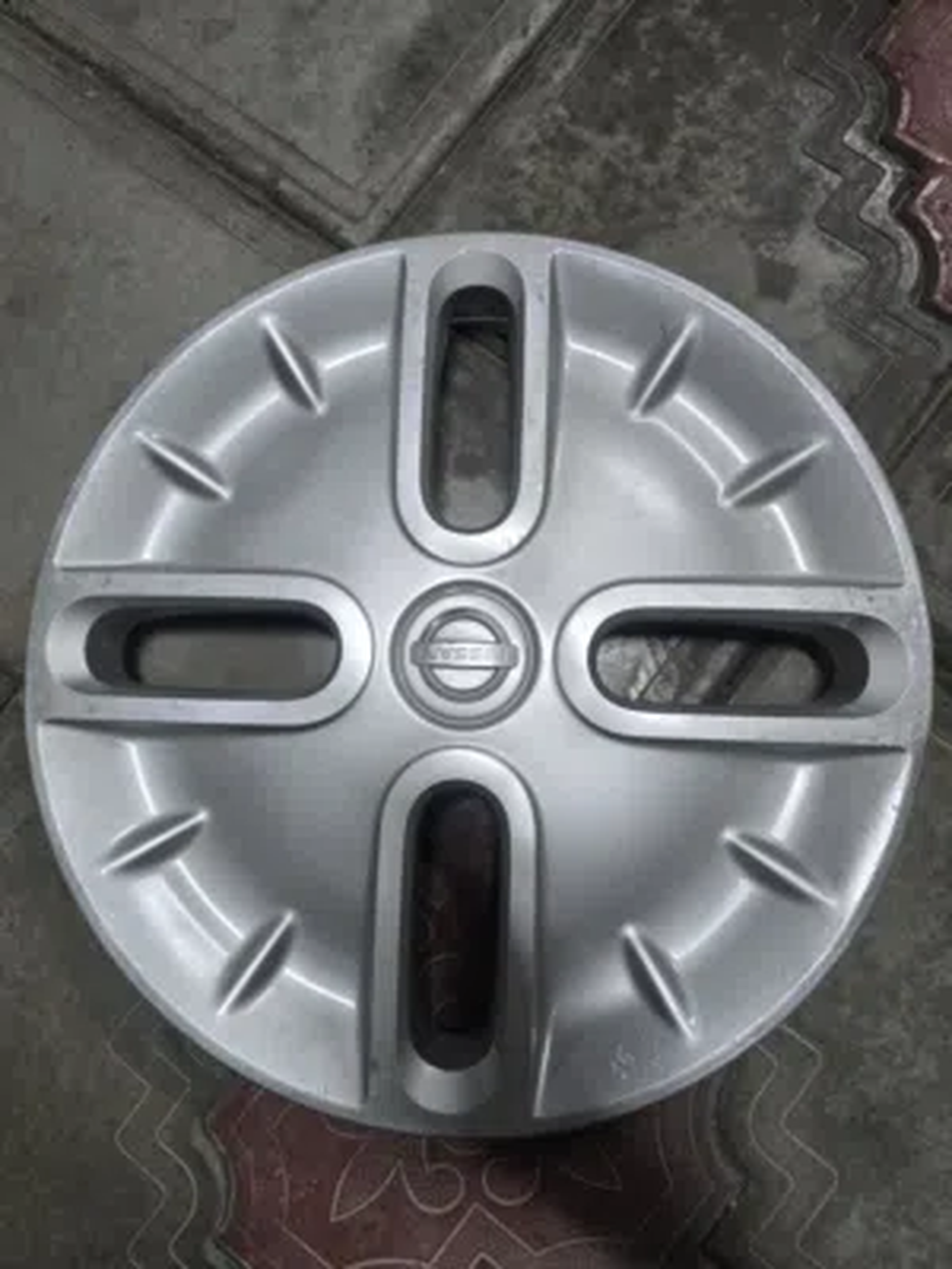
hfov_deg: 58.9
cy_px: 634
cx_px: 476
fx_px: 843
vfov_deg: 73.9
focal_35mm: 23
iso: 160
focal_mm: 6.3
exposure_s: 1/100
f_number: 1.7
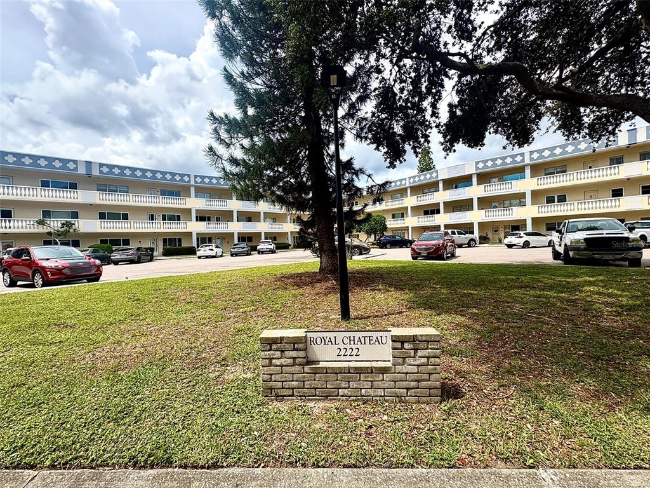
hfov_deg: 102.1
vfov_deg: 85.7
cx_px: 325
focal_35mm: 14
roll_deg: -0.2
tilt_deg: -0.7
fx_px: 263
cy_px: 244
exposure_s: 1/1277
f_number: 2.2
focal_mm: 2.22
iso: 40
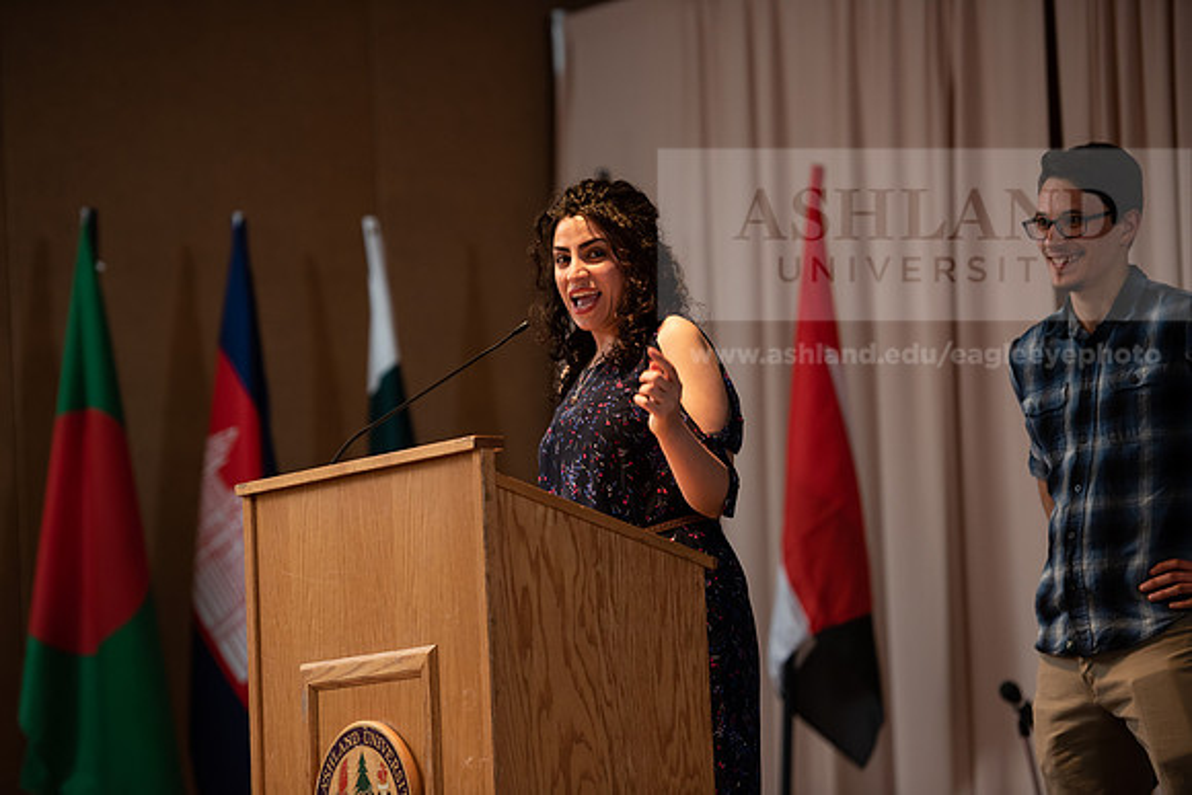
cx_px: 596
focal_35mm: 140
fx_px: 4636
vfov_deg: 9.8
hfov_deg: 14.7
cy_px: 398
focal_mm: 140
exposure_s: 1/200
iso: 1250
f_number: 2.8
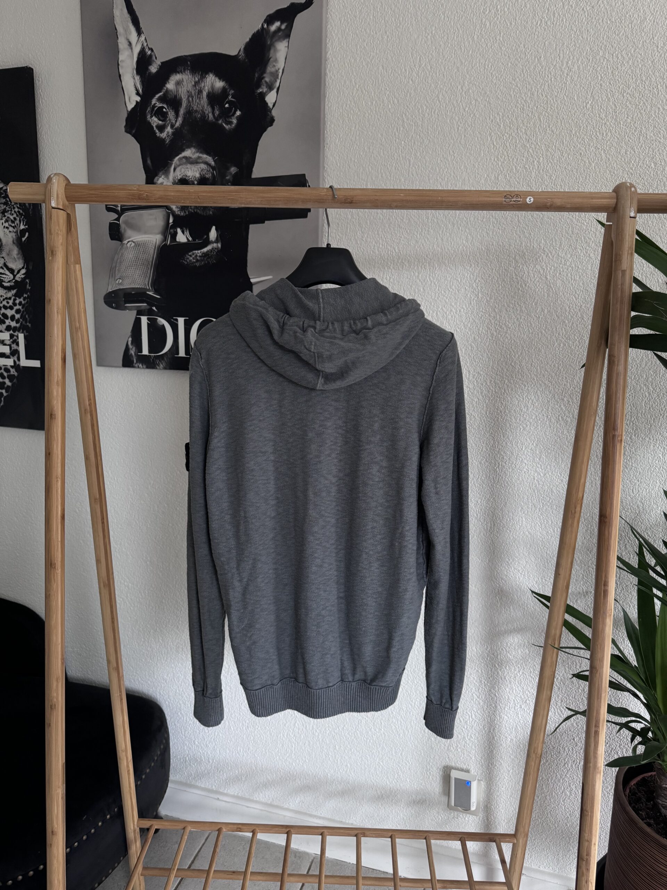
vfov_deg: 71.6
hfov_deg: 56.8
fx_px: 617
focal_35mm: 24
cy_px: 445
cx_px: 334
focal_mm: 6.76
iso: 320
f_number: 1.78
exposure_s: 1/60
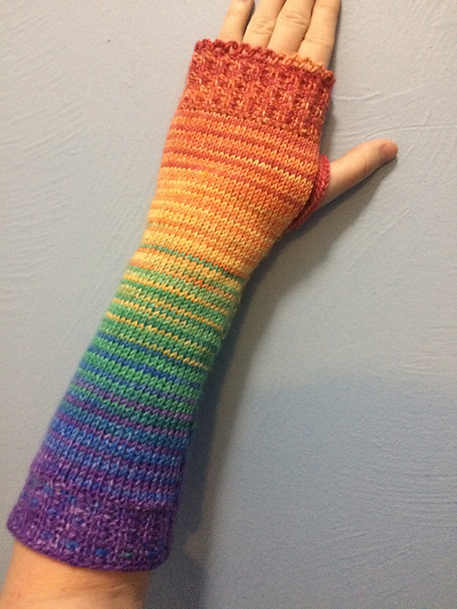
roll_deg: +12.2
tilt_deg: -6.0
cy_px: 304
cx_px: 228
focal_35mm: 29
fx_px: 510
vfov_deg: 61.7
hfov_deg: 48.2
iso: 320
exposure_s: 1/15
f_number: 2.2
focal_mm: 4.15
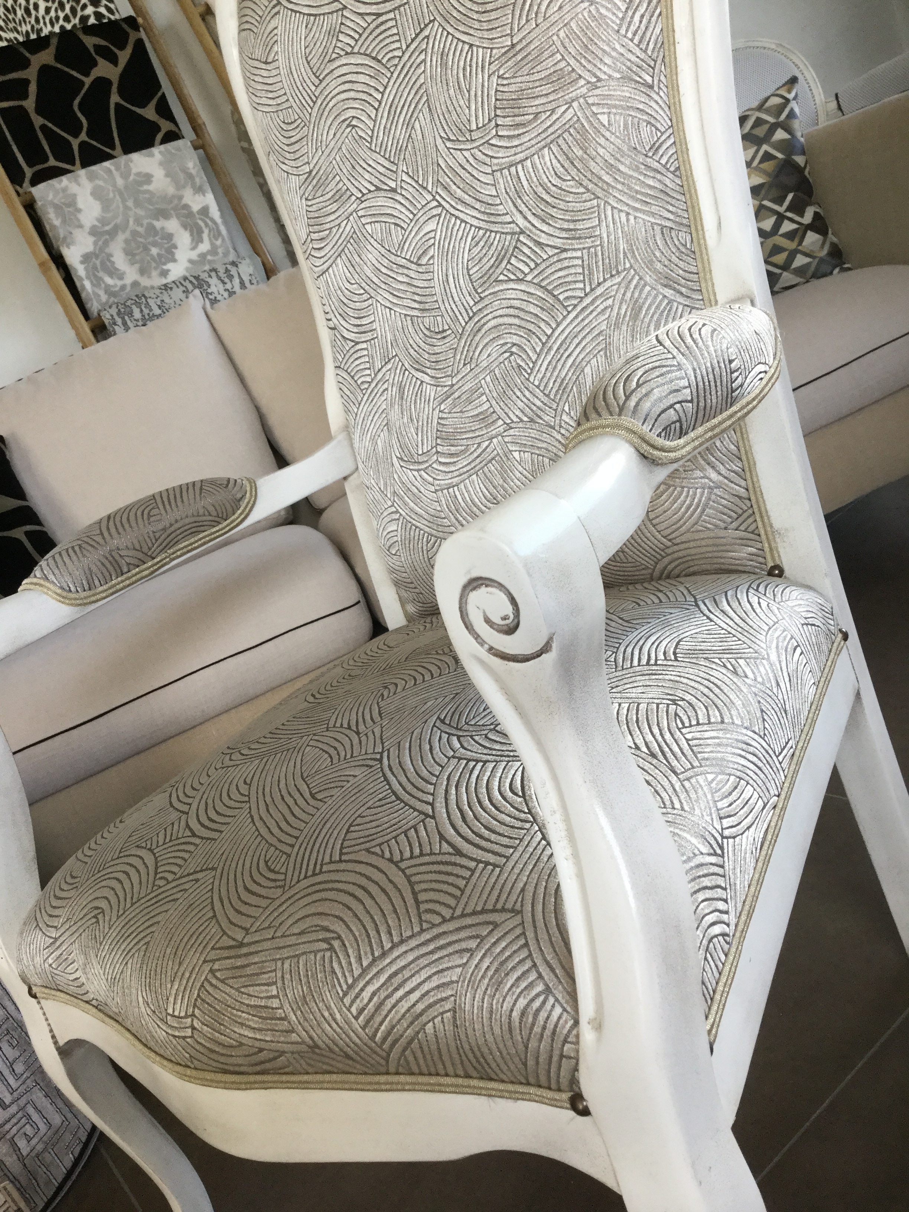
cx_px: 454
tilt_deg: -15.9
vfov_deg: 58.4
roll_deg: +23.2
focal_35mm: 31
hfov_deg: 45.4
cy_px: 606
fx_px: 1085
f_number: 2.4
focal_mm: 3.3
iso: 32
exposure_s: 1/33
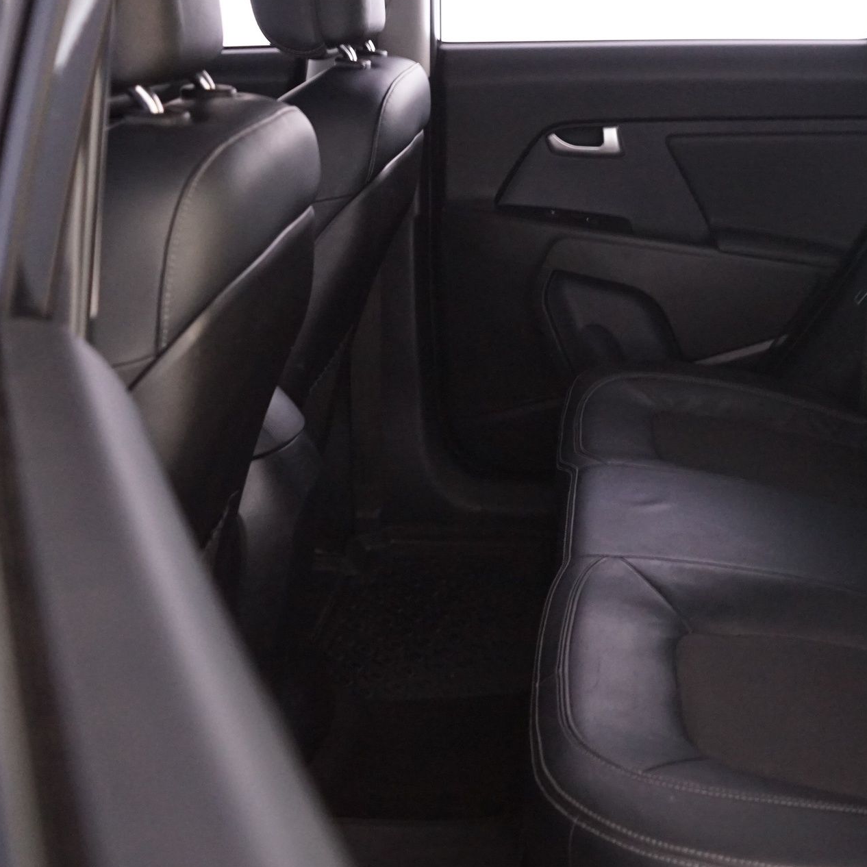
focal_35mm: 47
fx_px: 1332
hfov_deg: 33.6
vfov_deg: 36.1
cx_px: 821
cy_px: 411
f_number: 5
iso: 4000
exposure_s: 1/6
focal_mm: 28
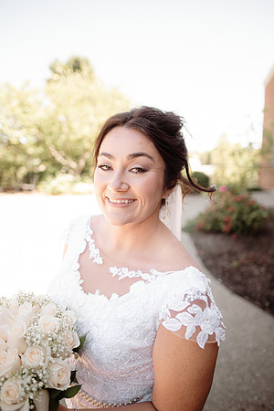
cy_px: 206
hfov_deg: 53.1
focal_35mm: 24
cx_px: 137
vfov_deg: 73.7
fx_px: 274
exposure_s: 1/500
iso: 160
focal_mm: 24
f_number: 2.2
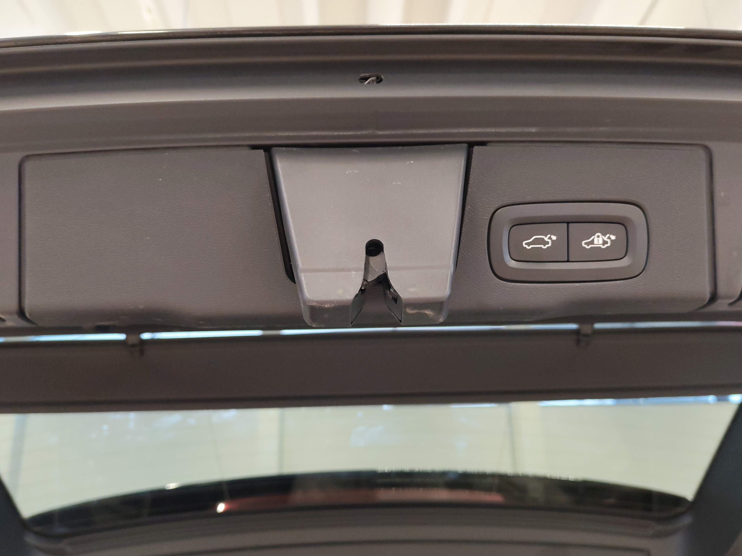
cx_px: 371
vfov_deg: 42.9
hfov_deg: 55.4
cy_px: 278
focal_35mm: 33
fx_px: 707
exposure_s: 1/100
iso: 1600
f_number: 1.9
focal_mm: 6.12
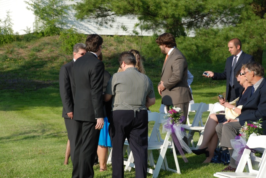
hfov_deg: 17.0
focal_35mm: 120
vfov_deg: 11.4
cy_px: 89
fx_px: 887
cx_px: 133
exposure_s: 1/200
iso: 100
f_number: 7.1
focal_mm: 80
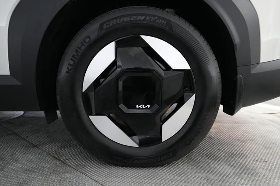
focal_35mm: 26
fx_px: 202
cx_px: 140
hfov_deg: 69.4
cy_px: 93
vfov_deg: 49.5
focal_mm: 26
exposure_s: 1/160
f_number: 2.8
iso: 4000
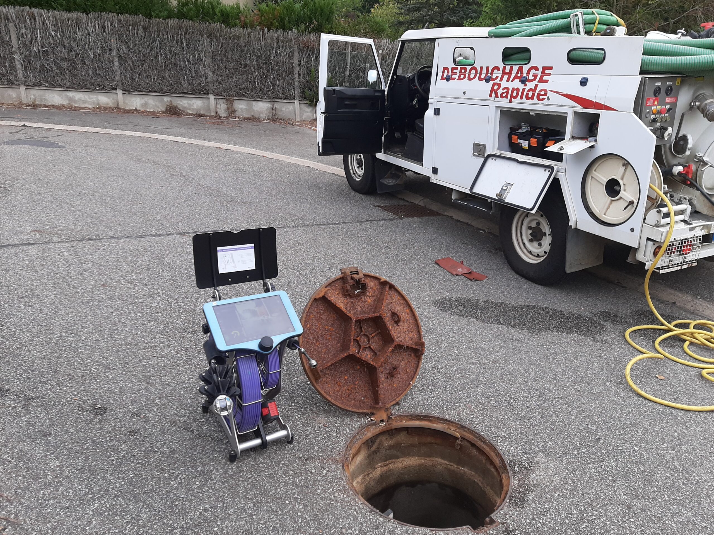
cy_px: 268
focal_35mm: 26
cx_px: 357
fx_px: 536
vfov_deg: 53.1
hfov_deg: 67.3
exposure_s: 1/269
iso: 40
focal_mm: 3.93
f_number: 1.7
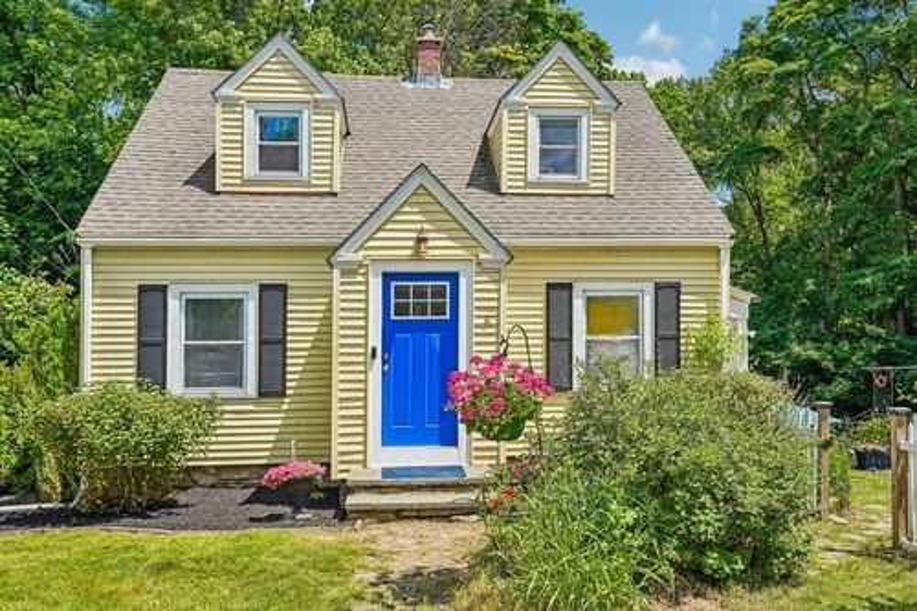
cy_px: 306
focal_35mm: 29
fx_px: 738
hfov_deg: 63.7
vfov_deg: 44.9
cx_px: 458
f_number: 8
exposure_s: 1/250
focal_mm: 29
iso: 100
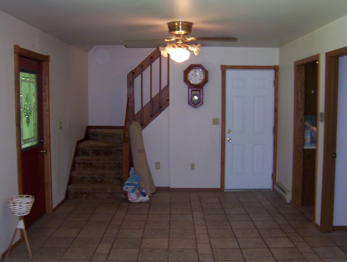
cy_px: 131
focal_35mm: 36
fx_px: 362
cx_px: 174
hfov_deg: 51.3
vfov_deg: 39.8
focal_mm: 5.54
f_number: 2.76
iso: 140
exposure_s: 1/30
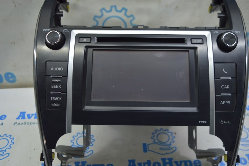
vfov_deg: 33.0
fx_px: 280
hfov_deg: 48.0
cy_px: 83
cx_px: 124
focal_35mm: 40
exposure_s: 1/50
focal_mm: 27
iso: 400
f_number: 4
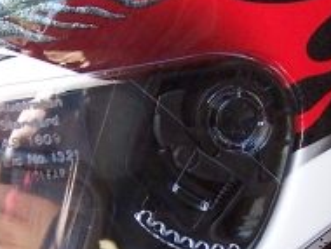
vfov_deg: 12.3
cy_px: 212
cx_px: 162
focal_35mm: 120
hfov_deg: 16.4
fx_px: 1149
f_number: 2.8
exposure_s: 1/60
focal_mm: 6.3
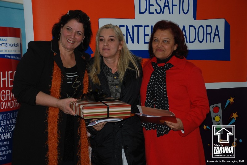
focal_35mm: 66
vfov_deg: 20.7
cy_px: 82
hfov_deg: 30.5
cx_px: 124
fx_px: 453
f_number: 4.8
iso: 200
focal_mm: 44
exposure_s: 1/60
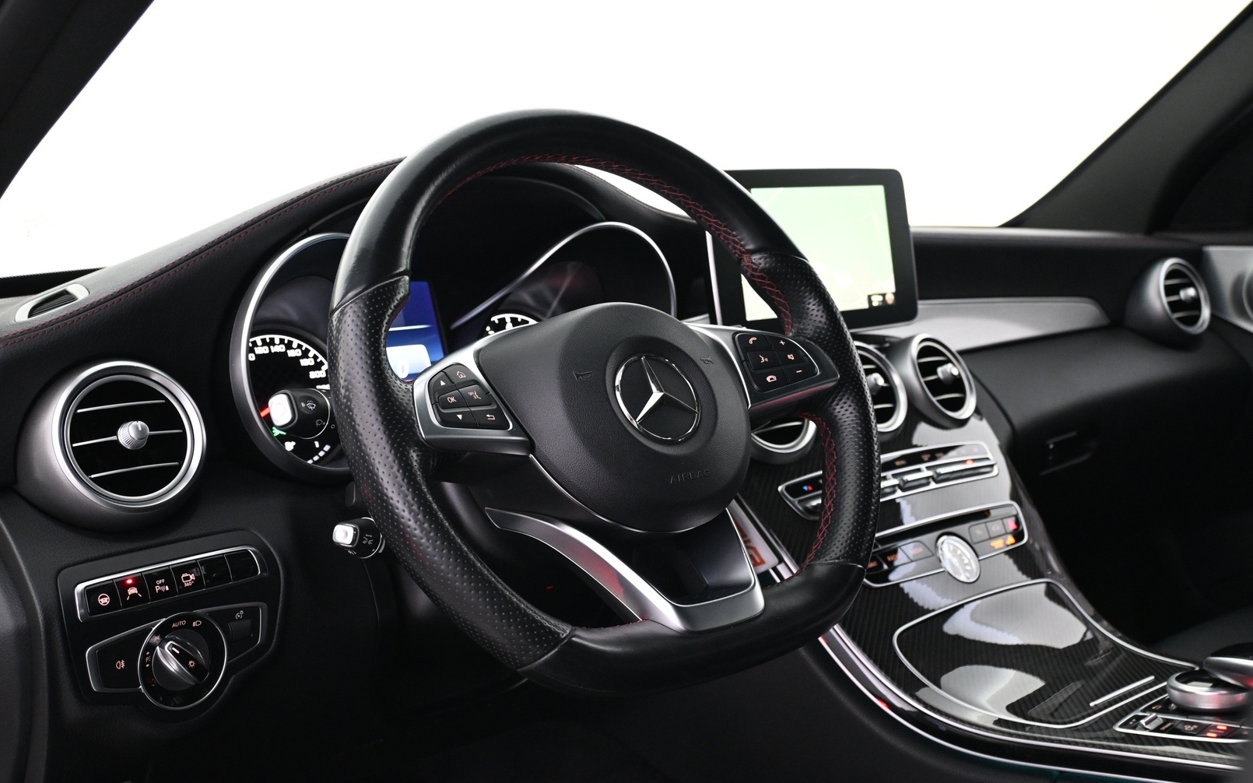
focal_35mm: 40
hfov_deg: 49.3
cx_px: 625
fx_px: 1366
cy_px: 399
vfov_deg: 32.0
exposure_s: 1/20
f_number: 4.5
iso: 1600
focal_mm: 26
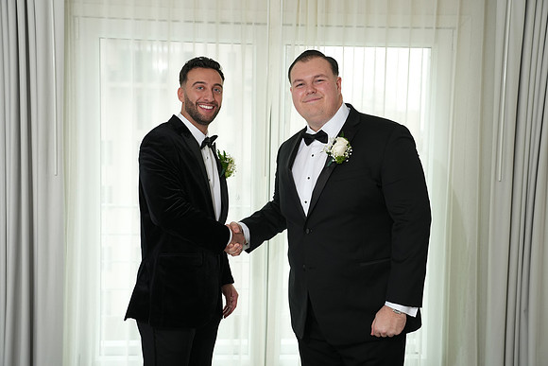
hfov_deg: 44.5
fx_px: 670
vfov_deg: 30.5
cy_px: 183
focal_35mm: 44
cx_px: 274
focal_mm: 44
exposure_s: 1/200
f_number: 4
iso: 800
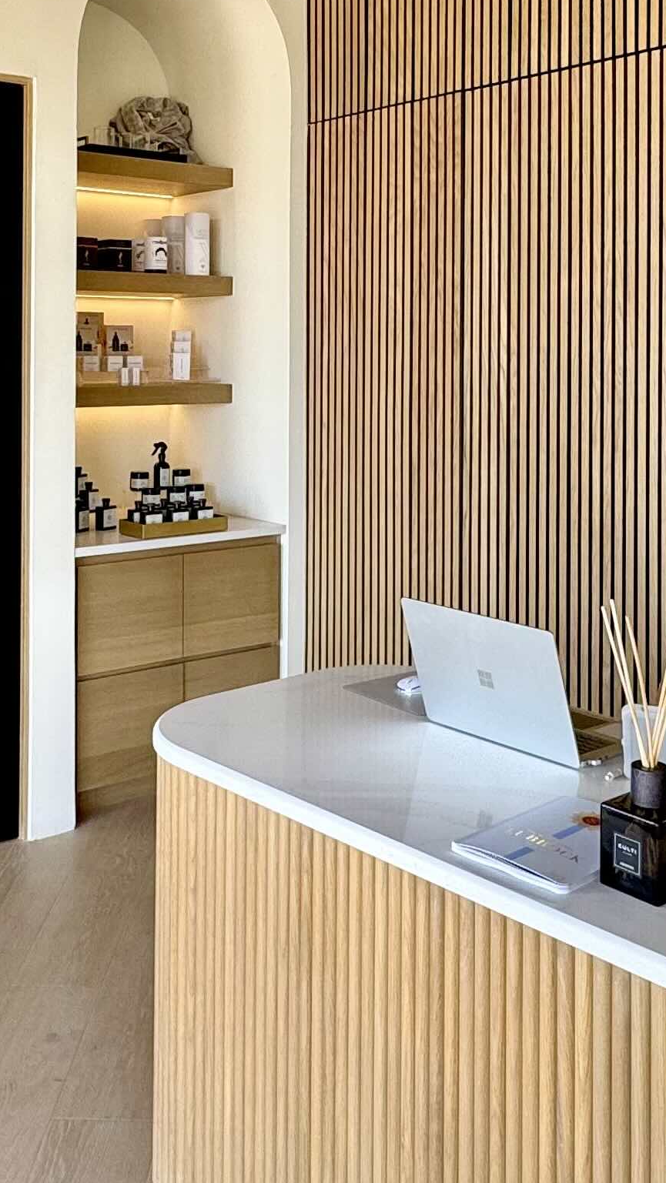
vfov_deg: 48.9
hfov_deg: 29.7
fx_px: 1255
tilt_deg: +0.2
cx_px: 295
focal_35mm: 40
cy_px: 328
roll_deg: -0.3
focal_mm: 2.22
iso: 80
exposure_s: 1/99
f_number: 2.2
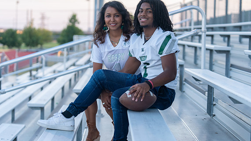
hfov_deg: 25.3
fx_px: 559
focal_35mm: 84
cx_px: 127
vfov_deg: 14.4
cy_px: 58
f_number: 2.8
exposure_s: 1/320
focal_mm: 72
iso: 400
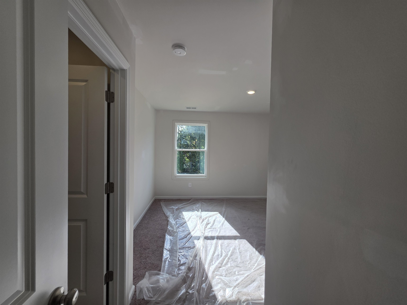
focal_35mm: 13
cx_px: 204
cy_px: 152
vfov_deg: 89.9
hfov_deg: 106.2
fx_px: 153
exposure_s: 1/403
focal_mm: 2.2
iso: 40
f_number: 1.9
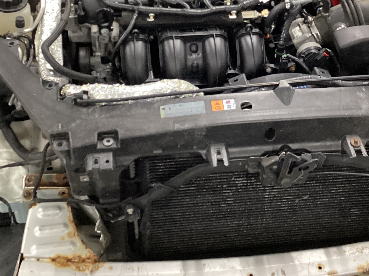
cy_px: 64
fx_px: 597
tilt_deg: -41.5
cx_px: 211
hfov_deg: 34.3
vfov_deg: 25.7
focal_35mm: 56
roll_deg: -3.6
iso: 400
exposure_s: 1/33
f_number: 2.4
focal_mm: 3.3
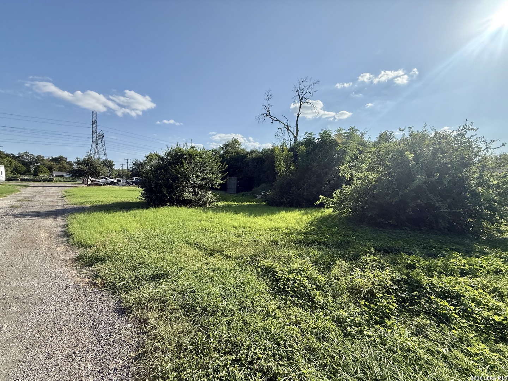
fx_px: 205
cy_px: 190
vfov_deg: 85.7
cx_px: 254
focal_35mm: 14
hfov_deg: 102.1
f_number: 2.2
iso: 80
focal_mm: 2.22
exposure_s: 1/2165
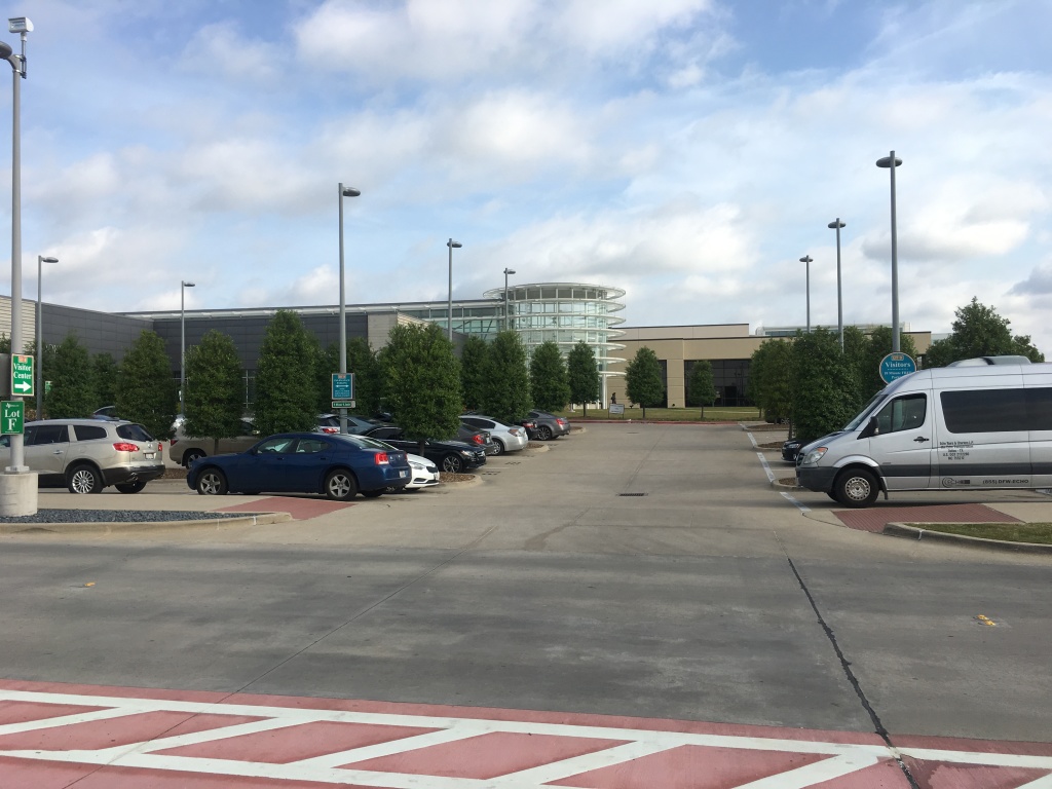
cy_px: 394
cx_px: 526
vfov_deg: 48.2
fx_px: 881
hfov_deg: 61.7
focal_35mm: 29
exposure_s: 1/1166
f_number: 2.2
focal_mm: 4.15
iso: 25
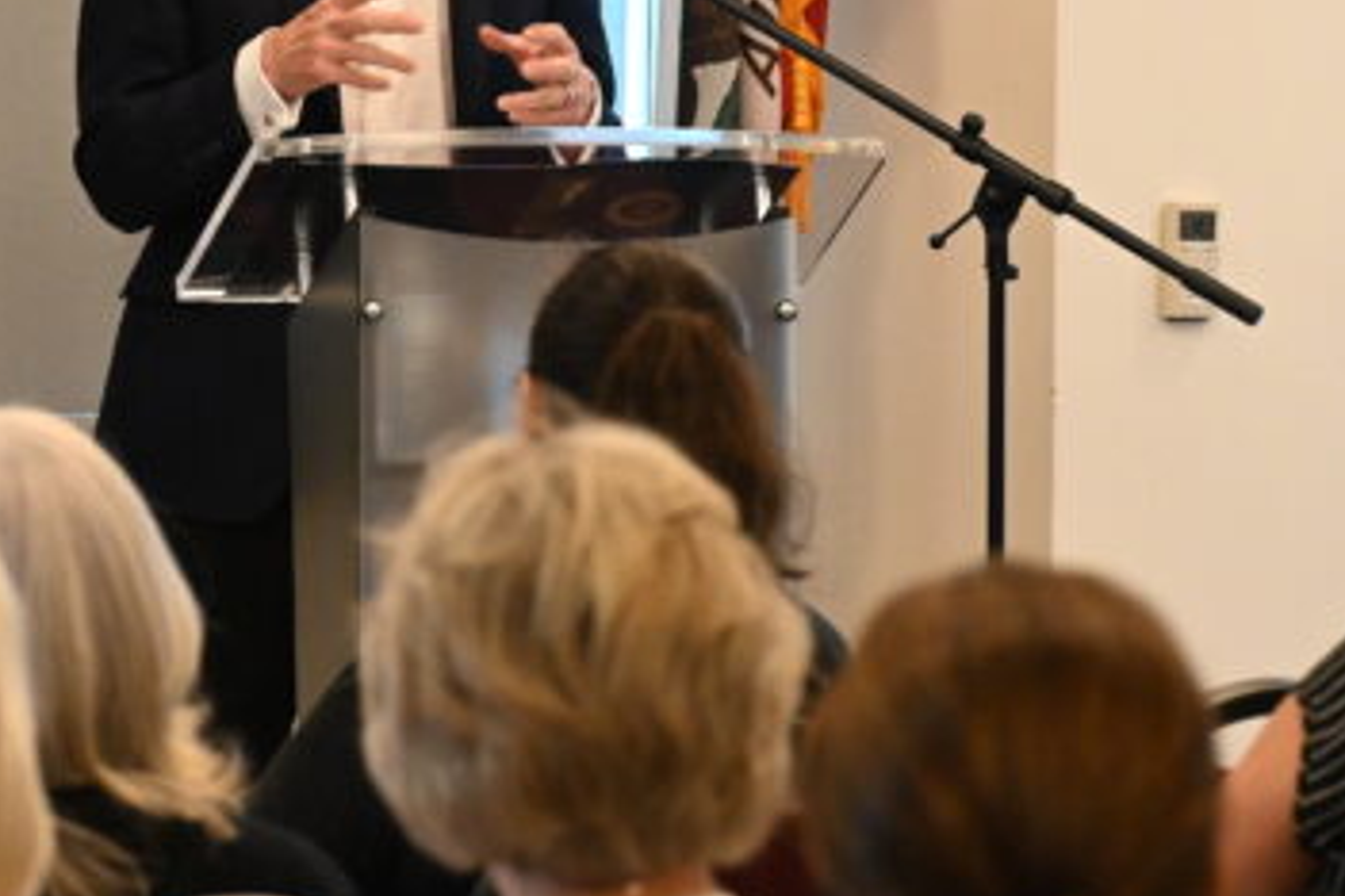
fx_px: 13038
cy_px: 90
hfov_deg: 5.9
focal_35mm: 349
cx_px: 161
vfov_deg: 3.9
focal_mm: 102
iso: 3200
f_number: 5
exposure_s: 1/125
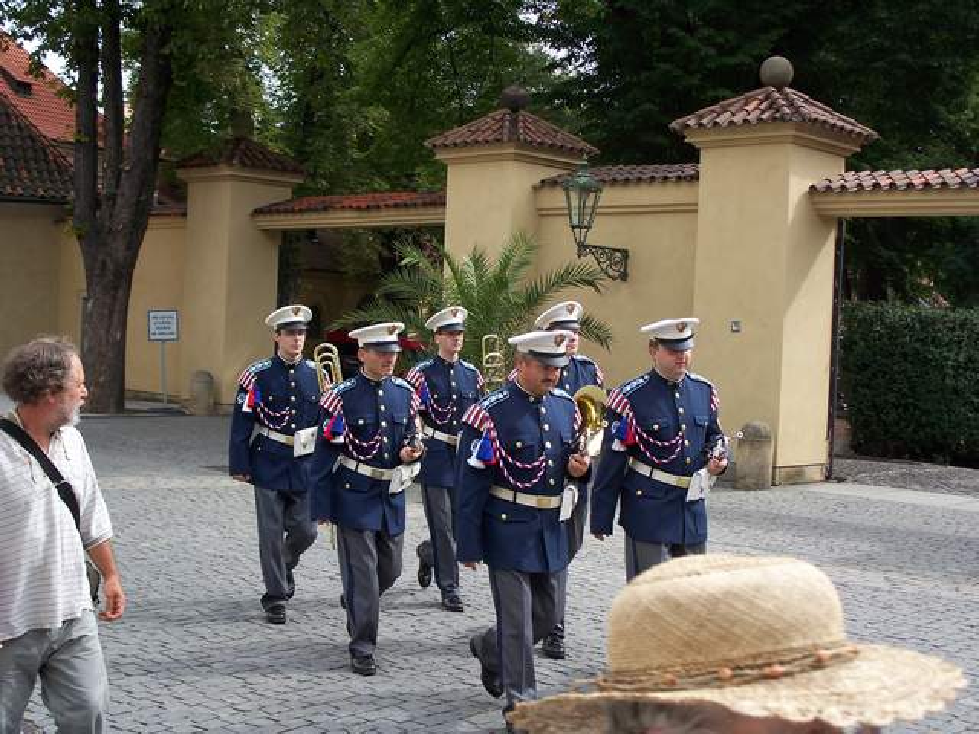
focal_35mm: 51
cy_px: 367
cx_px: 490
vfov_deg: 28.6
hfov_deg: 37.5
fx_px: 1442
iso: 64
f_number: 3.2
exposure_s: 1/320
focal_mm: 10.7
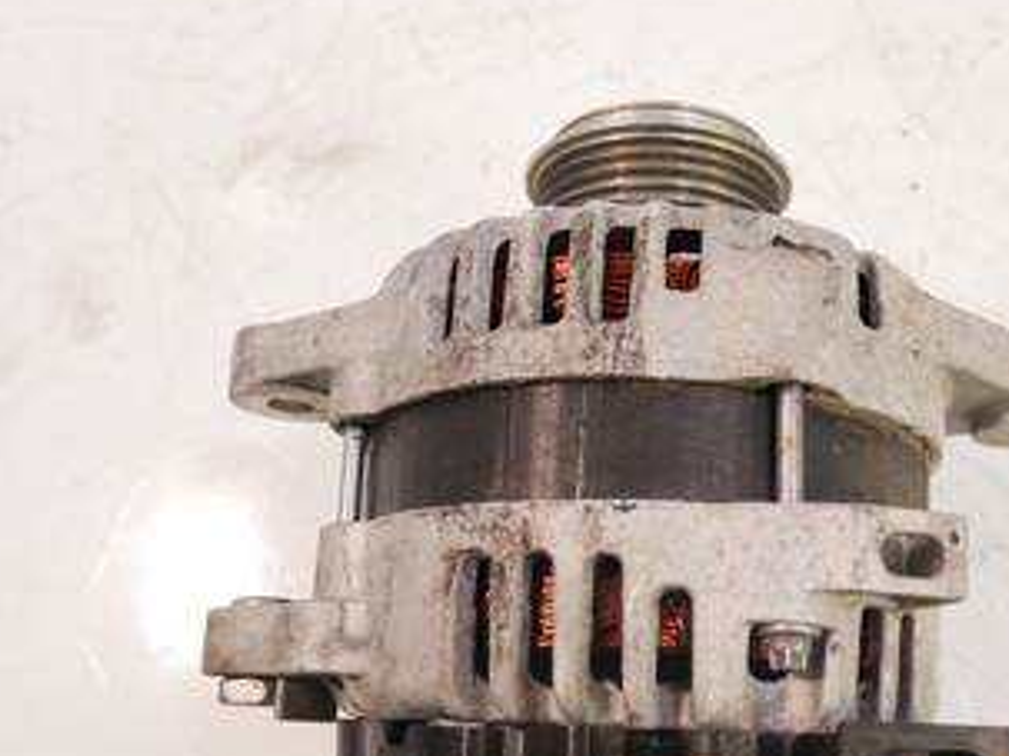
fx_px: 1107
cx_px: 636
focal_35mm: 38
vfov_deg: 36.9
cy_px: 553
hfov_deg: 48.5
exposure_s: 1/60
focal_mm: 12
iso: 640
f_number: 3.5
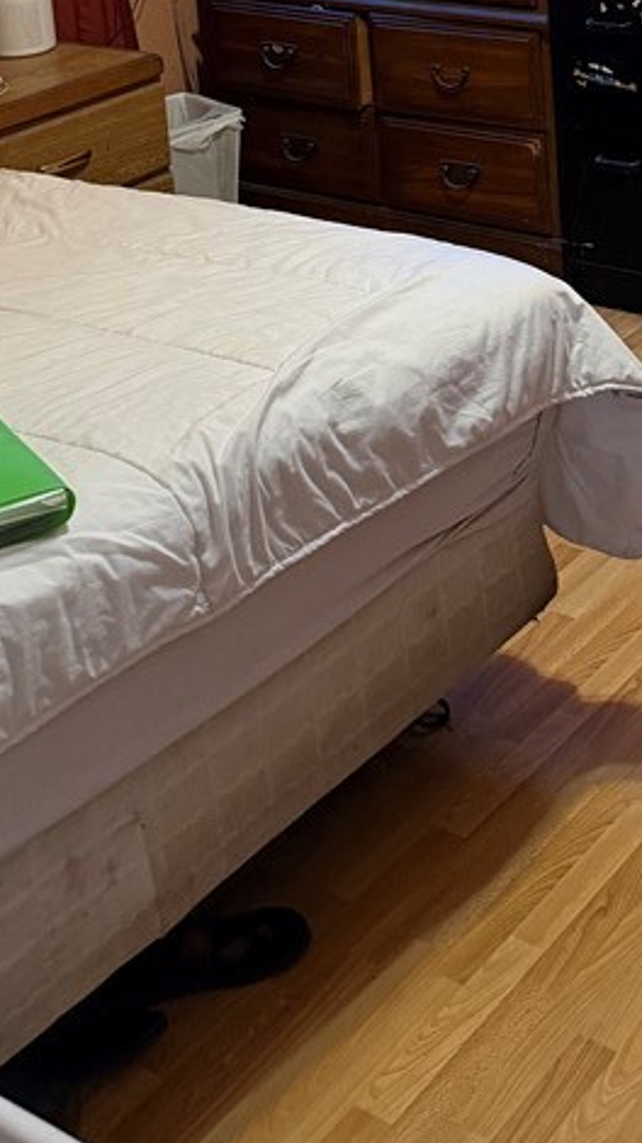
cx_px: 567
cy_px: -44
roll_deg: +3.2
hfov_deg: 20.7
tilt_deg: -10.3
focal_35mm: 57
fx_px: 1727
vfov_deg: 33.0
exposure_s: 1/60
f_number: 1.78
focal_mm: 6.76
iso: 400
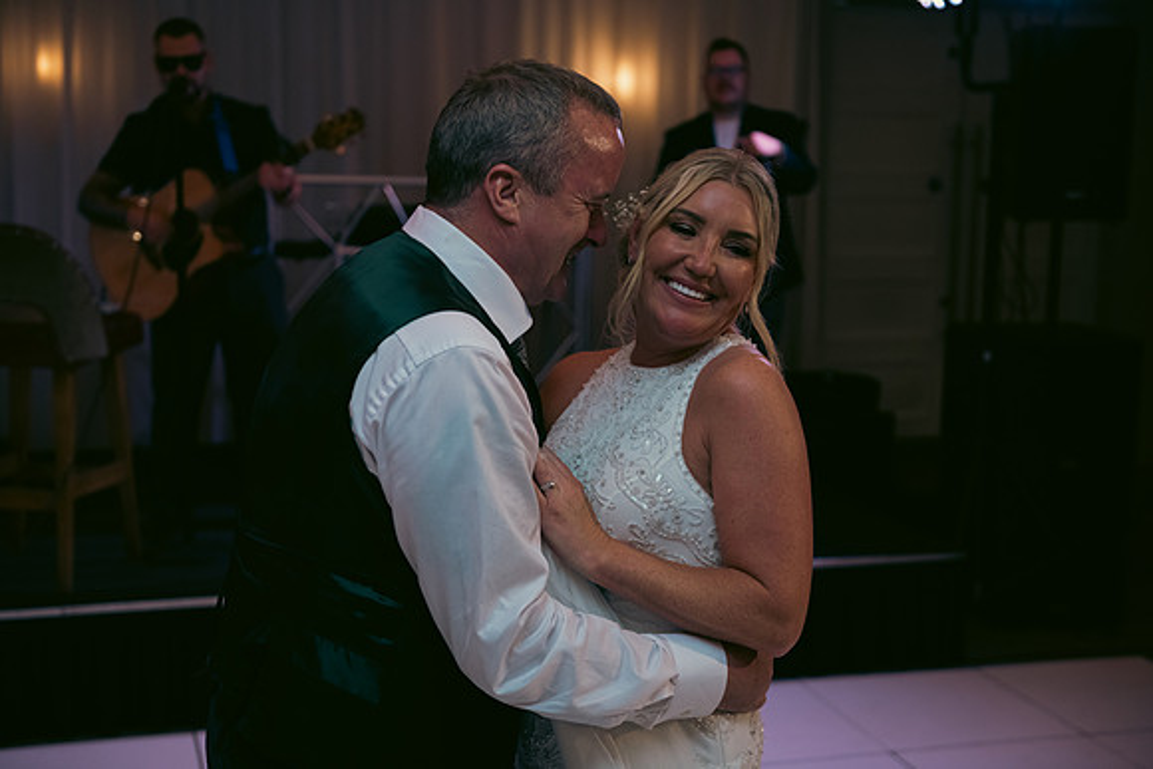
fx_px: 1666
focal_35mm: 52
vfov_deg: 26.0
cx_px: 576
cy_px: 384
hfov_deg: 38.2
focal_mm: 52
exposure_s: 1/160
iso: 800
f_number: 3.5
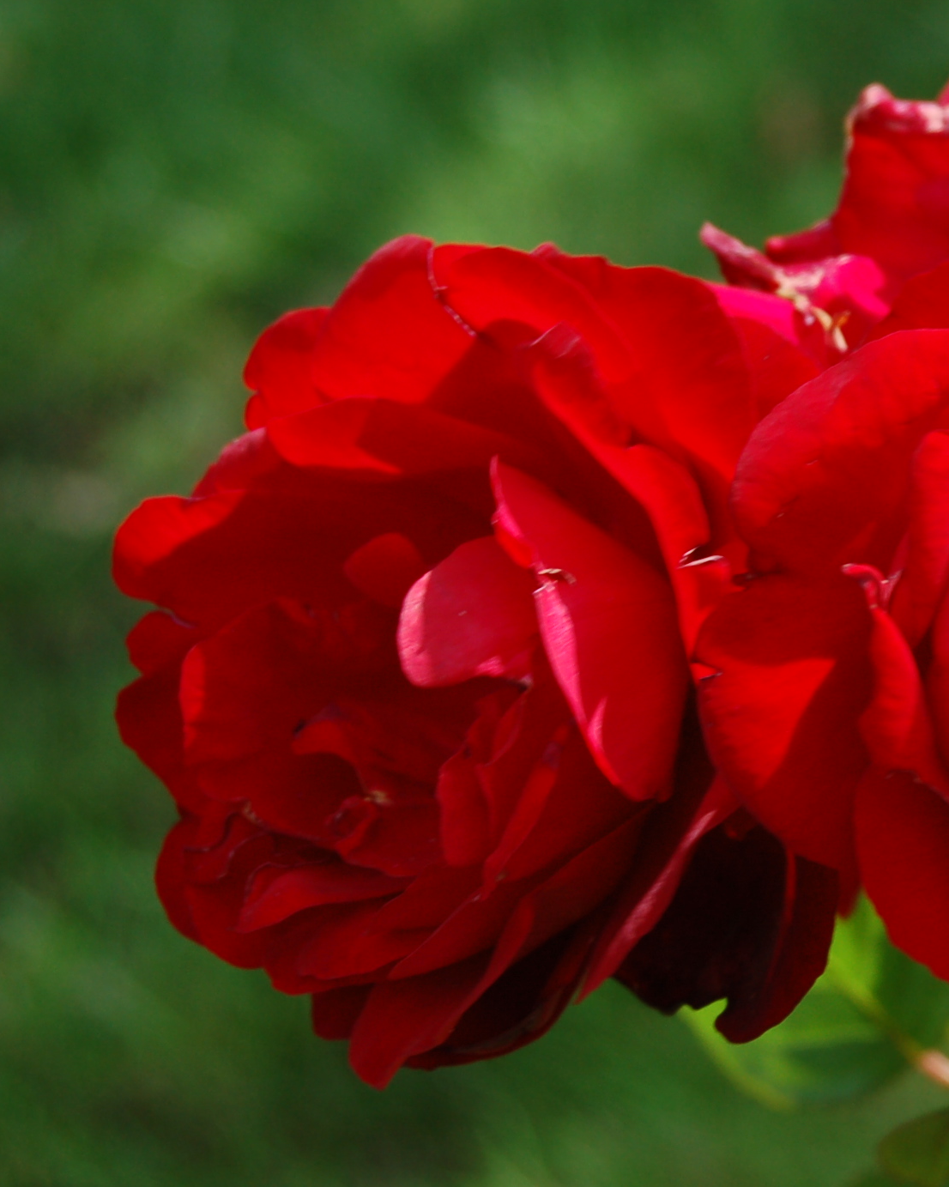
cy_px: 609
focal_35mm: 153
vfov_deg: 12.6
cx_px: 1083
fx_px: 5373
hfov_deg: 10.0
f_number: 8
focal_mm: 50
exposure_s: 1/250
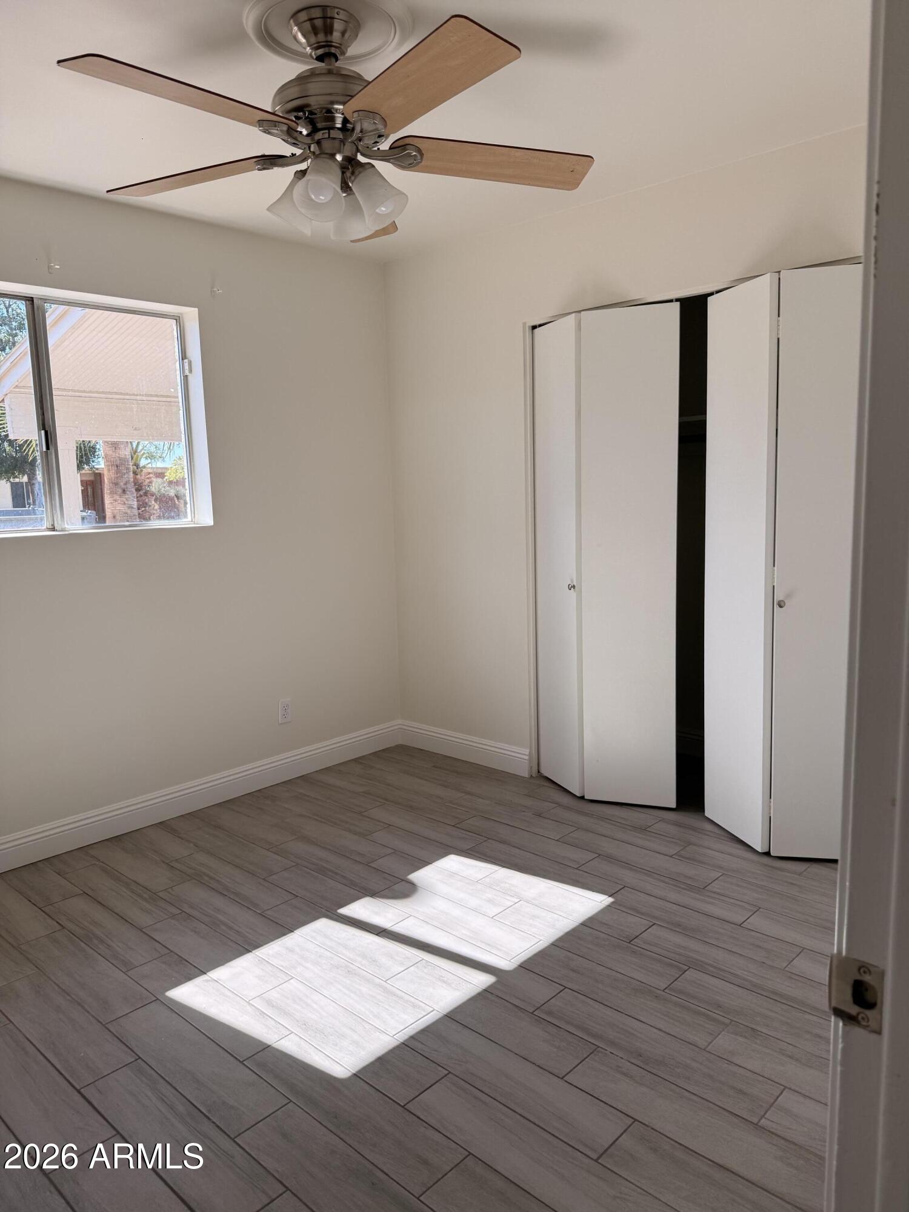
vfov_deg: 71.6
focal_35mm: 24
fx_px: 840
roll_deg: +2.3
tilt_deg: -8.7
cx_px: 454
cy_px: 606
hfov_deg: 56.8
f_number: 1.78
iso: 100
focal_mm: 6.76
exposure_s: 1/1060
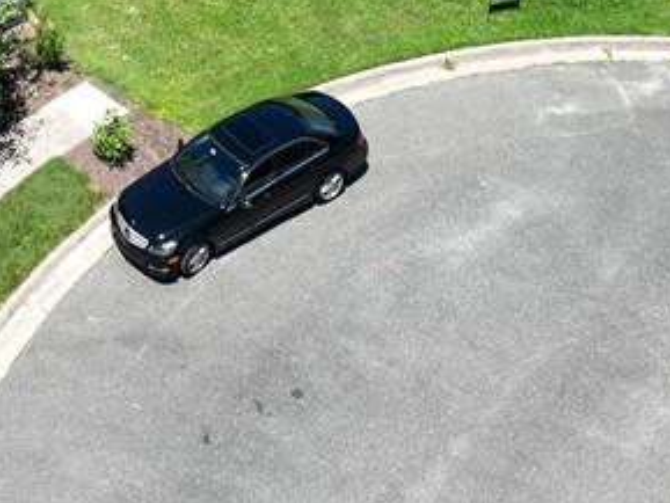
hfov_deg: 23.0
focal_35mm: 85
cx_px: 255
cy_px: -309
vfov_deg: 15.6
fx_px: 1646
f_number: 2.8
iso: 100
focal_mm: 12.29
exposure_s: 1/1000
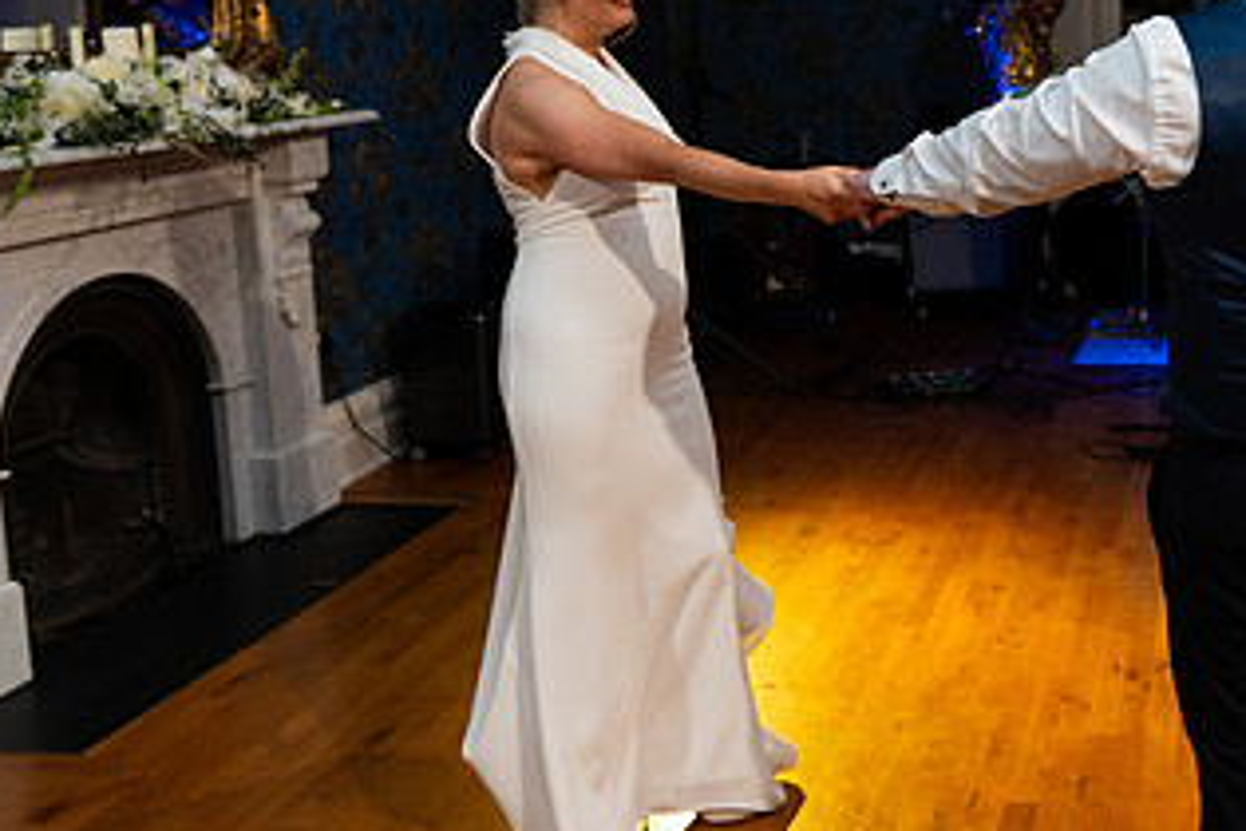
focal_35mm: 46
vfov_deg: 28.8
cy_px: 212
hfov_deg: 39.9
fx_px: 1592
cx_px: 1100
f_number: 2.8
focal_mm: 25
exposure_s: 1/160
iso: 1250
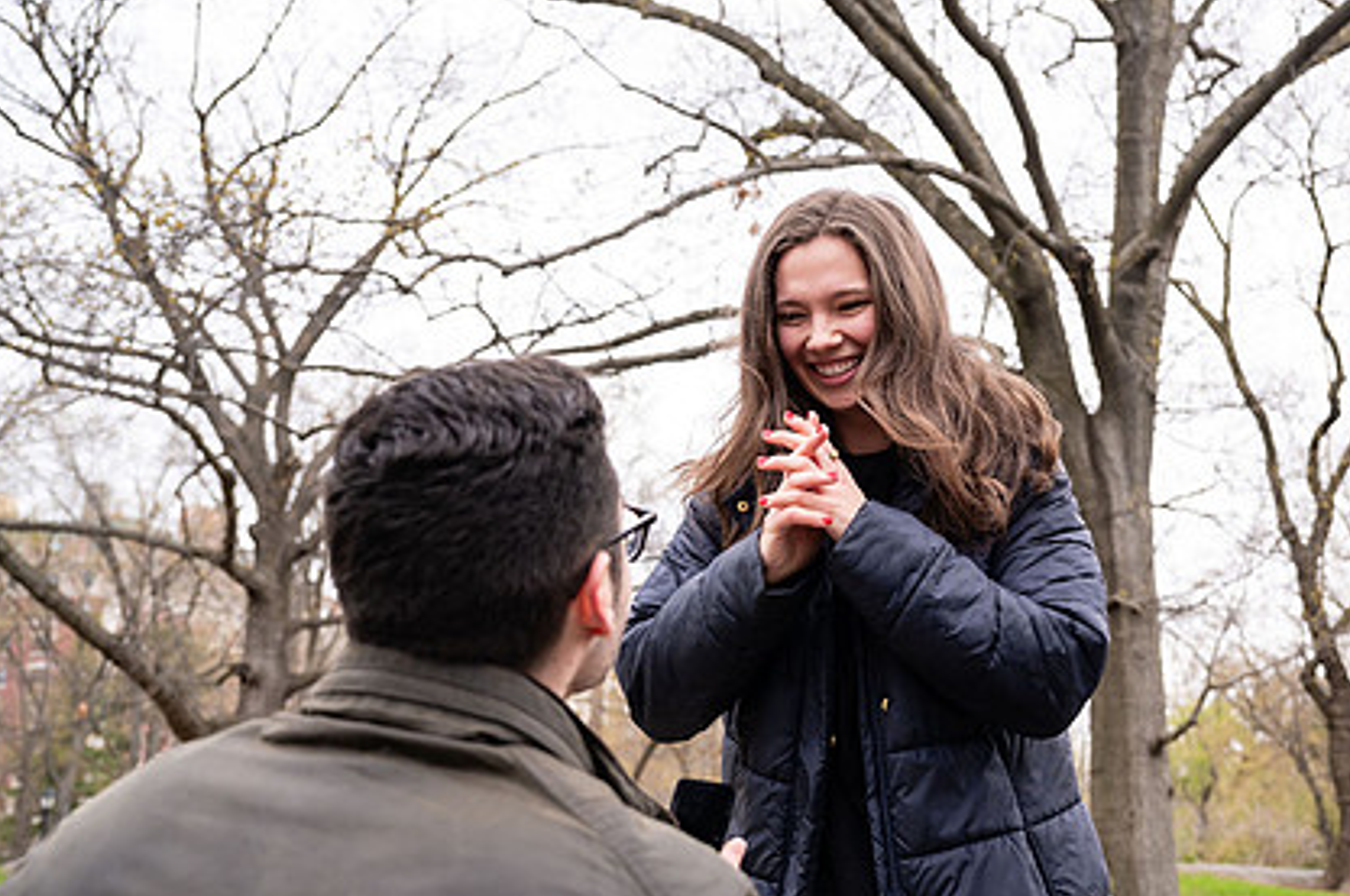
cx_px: 891
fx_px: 1536
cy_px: 436
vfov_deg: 32.6
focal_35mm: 41
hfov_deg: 46.8
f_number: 3.2
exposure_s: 1/200
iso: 400
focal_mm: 27.5
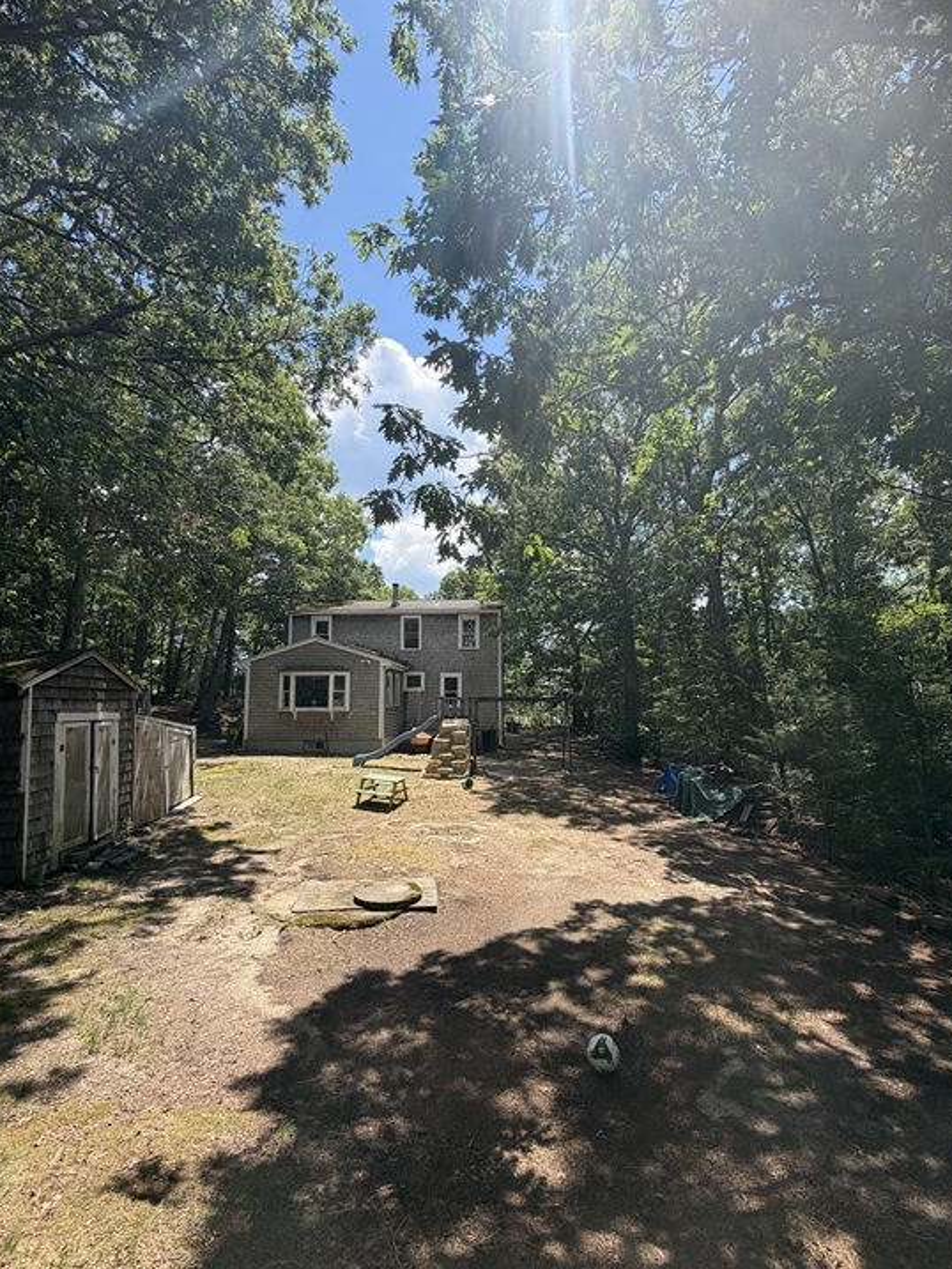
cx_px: 495
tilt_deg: +6.0
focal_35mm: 15
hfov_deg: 81.7
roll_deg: -0.1
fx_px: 550
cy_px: 648
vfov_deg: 98.1
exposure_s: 1/770
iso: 40
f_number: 2.2
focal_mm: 2.22
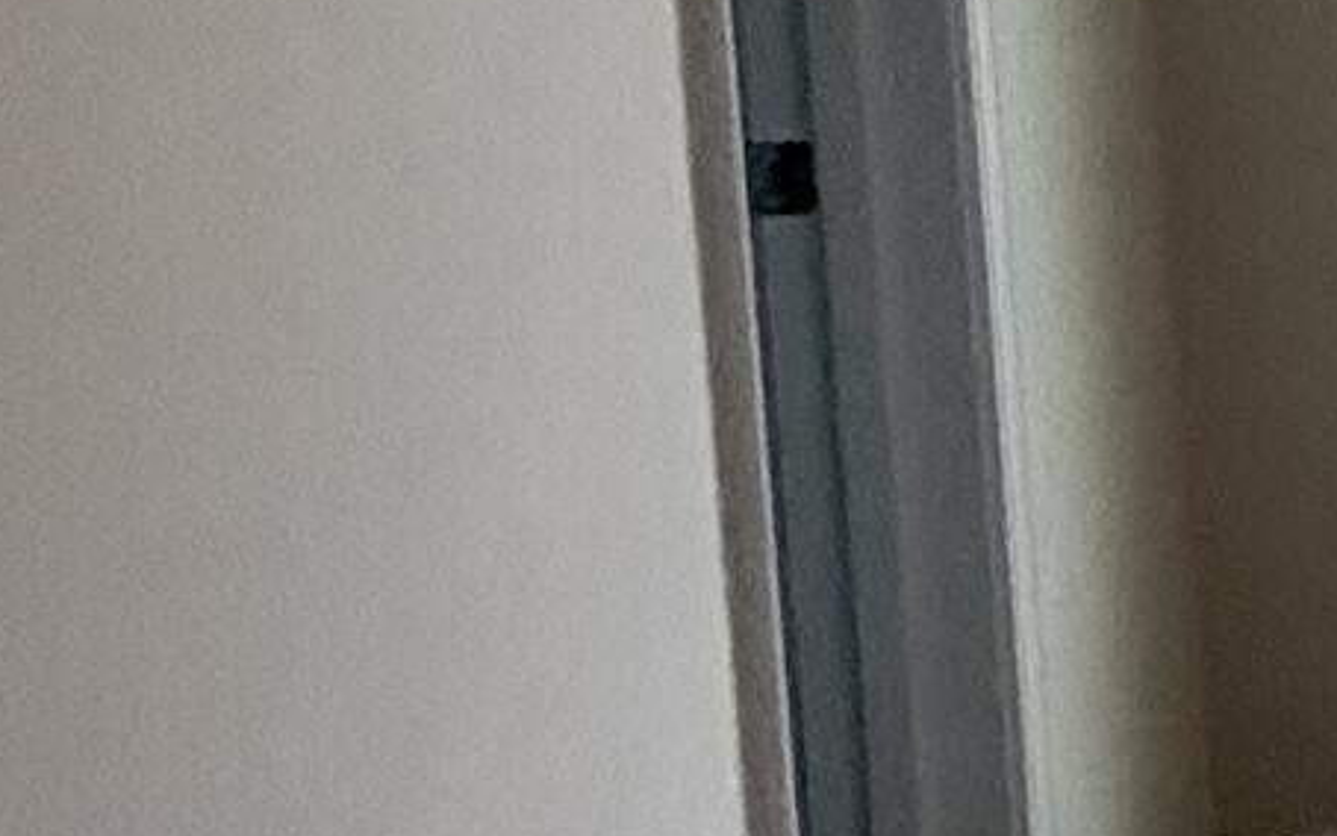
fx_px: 3572
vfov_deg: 13.0
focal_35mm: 98
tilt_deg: -3.6
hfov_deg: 10.5
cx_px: 4350
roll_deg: +0.2
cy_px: -171
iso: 125
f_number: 2.2
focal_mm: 2.22
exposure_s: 1/120
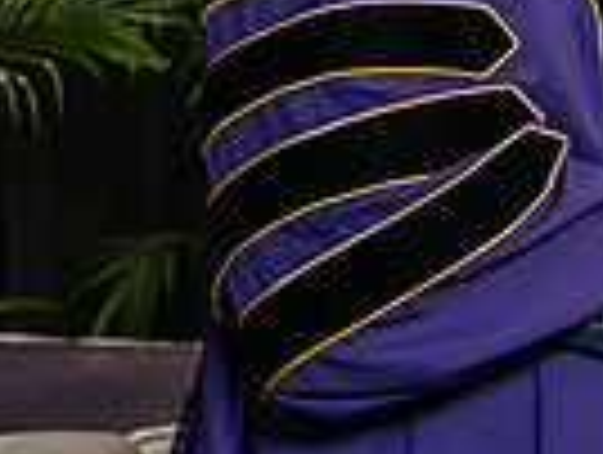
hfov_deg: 6.7
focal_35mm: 291
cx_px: 720
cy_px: 47
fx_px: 5078
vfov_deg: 5.1
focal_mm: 70
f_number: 5
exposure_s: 1/200
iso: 2500
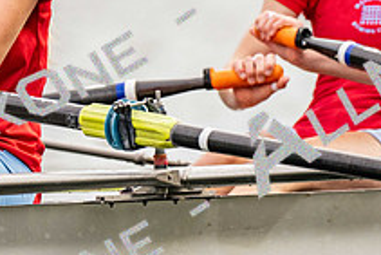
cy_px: 26
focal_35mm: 1651
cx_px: 94
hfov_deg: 1.2
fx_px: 17484
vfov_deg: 0.8
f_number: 4
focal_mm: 600
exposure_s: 1/2500
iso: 560
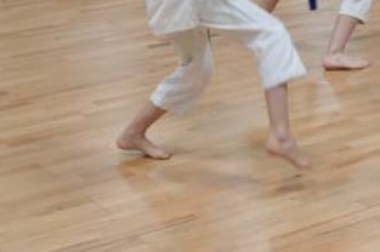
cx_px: 415
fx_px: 1202
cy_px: -121
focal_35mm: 114
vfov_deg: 11.5
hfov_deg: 17.4
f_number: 4
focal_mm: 31
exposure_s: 1/160
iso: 800
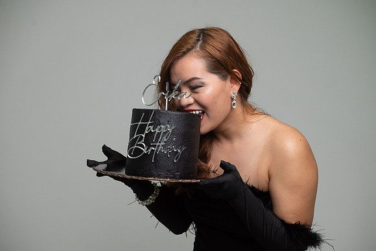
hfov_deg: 33.4
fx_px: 627
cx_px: 188
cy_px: 126
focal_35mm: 60
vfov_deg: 22.6
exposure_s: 1/500
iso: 3200
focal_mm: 60
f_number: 5.6
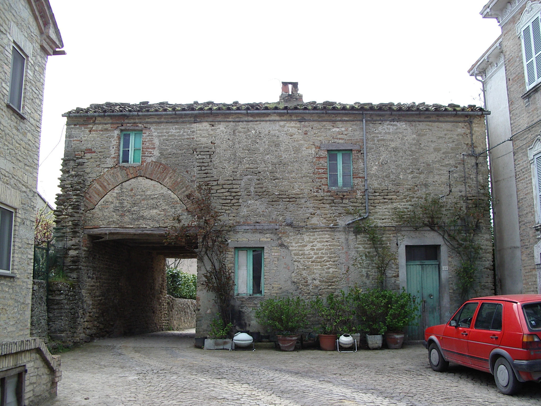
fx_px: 594
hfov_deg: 49.0
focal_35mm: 38
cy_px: 203
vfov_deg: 37.7
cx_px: 270
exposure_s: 1/125
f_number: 4.8
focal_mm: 5.8
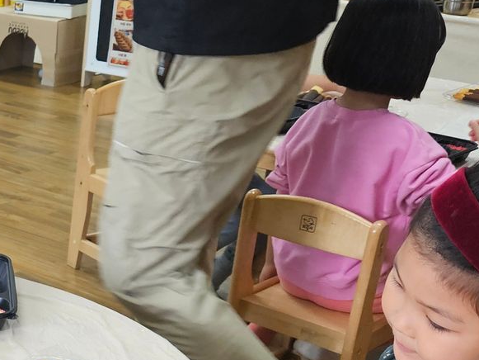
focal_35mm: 76
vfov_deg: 18.8
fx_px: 1052
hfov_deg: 23.1
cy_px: 379
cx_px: -125
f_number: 1.8
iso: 100
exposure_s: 1/120
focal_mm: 5.4
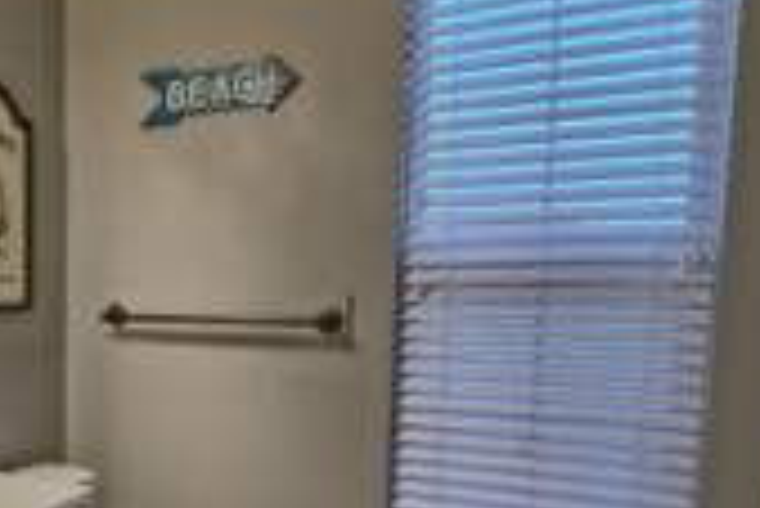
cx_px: 31
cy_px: 369
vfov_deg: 38.2
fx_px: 718
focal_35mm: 34
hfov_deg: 47.9
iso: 200
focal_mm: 12
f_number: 16
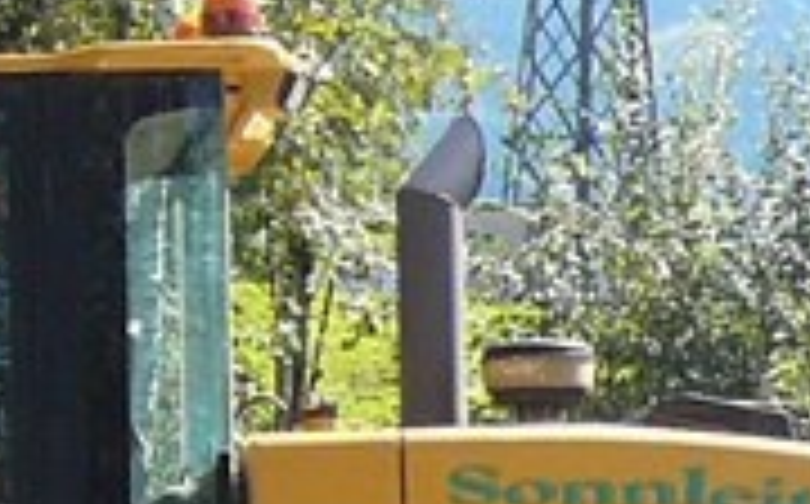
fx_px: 4674
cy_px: 603
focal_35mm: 212
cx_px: -572
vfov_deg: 6.1
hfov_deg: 9.5
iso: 100
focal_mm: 4.9
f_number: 2.9
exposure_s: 1/400
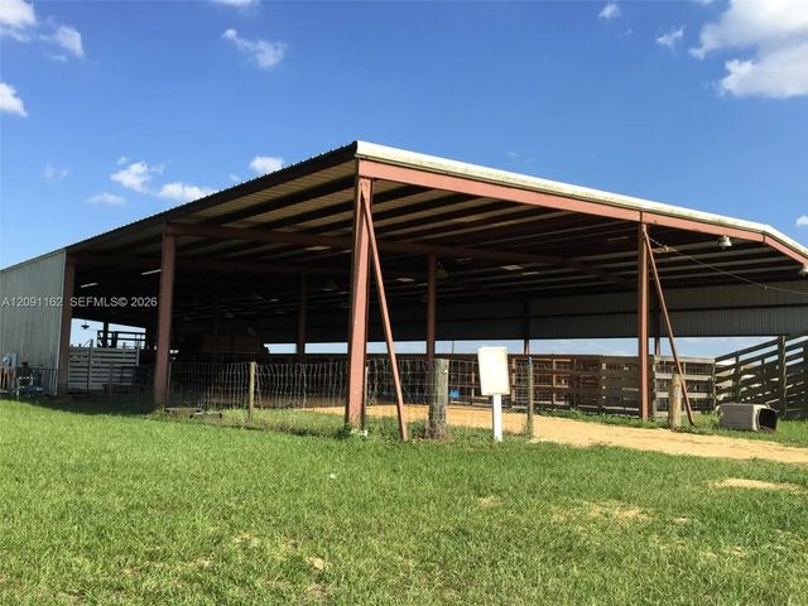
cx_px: 404
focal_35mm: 29
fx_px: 677
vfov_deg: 48.2
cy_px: 303
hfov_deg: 61.7
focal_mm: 4.15
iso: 32
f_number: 2.2
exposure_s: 1/1130
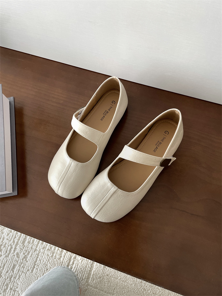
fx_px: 222
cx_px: 111
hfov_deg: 53.1
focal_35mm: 26
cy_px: 148
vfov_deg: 67.3
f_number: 1.6
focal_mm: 4.2
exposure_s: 1/121
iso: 100
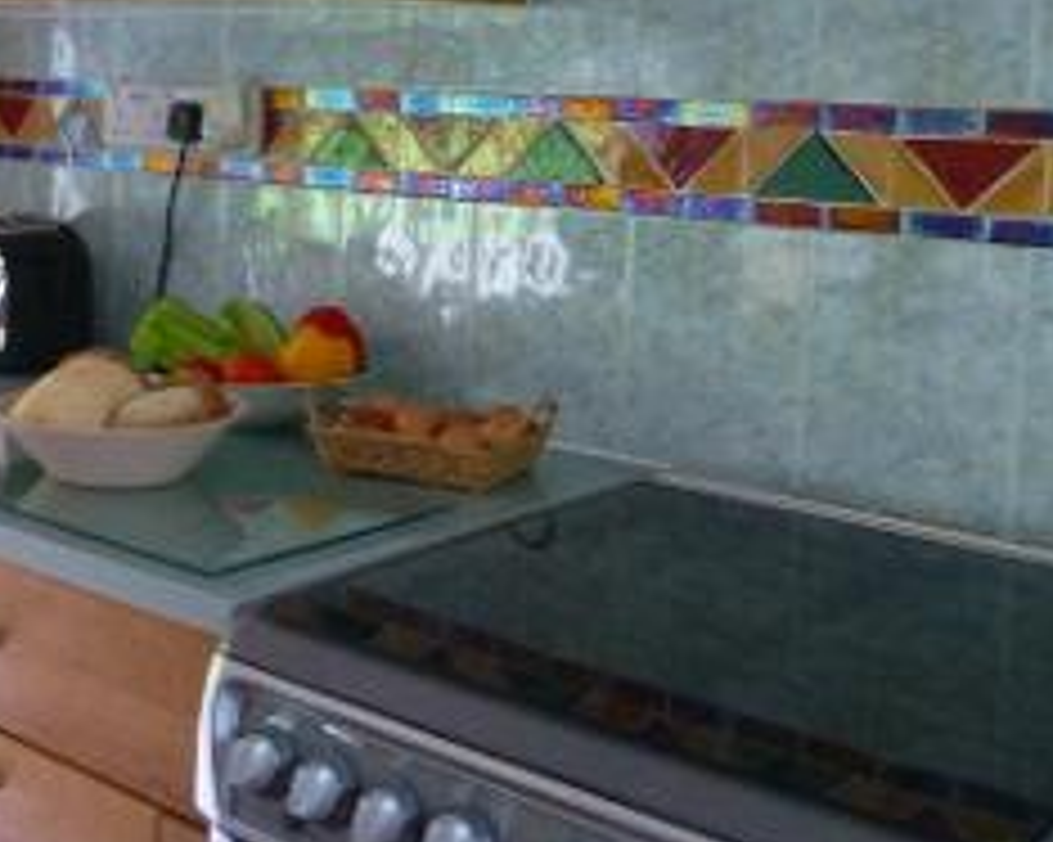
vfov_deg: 29.8
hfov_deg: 37.1
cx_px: 392
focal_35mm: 50
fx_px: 1558
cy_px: 223
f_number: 3.3
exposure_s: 1/13
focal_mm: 4.3
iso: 400
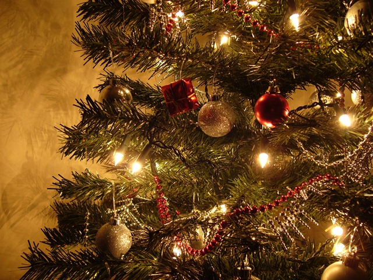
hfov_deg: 52.6
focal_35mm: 35
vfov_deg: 40.7
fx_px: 377
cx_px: 186
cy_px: 140
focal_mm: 5.8
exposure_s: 1/1.3
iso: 80
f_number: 2.8
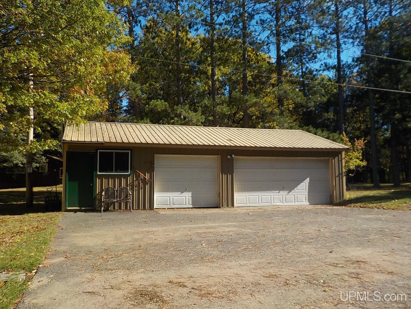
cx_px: 206
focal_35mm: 30
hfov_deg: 60.0
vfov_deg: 46.8
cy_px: 154
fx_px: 356
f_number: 3.3
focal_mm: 4.1
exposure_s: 1/800
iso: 125
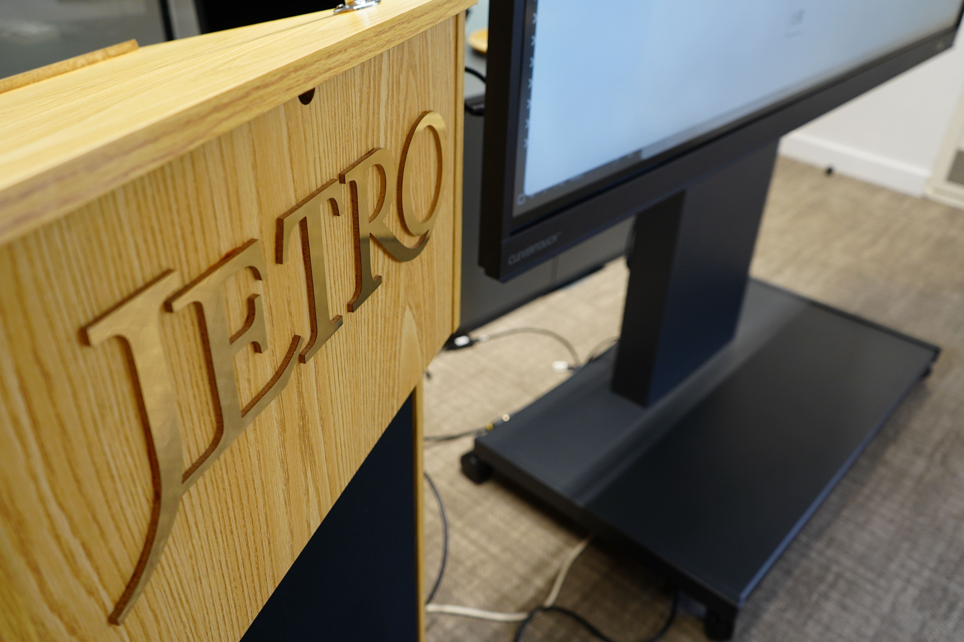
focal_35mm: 28
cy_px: 321
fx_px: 750
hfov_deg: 65.5
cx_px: 482
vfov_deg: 46.4
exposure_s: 1/40
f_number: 4
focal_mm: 28
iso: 800
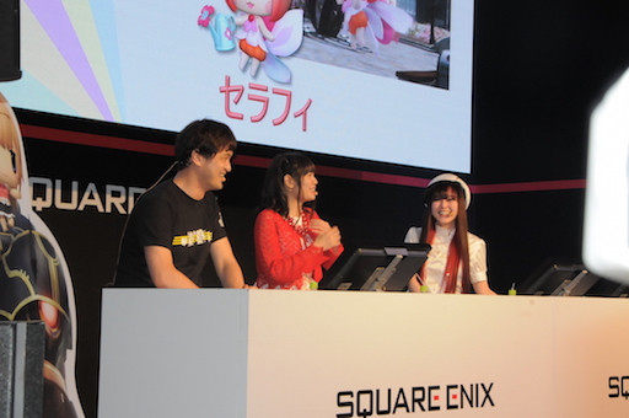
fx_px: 1361
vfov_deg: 17.4
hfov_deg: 26.0
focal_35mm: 78
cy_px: 209
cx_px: 314
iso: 1600
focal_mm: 52
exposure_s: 1/60
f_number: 14
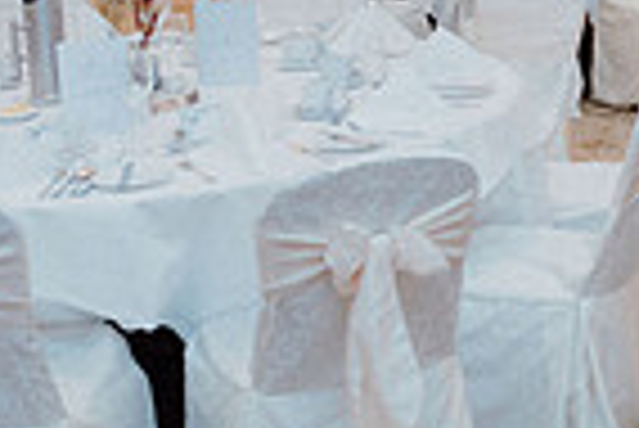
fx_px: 1741
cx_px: 850
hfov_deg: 19.1
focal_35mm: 98
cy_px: -7
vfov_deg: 13.8
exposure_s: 1/160
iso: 2500
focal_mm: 24
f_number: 3.5
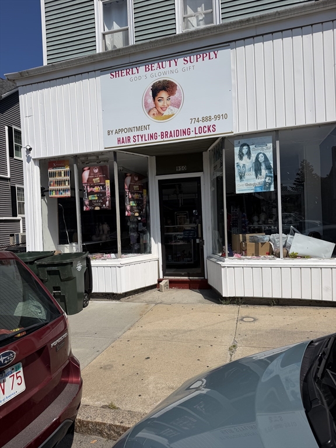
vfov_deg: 71.6
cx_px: 168
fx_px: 311
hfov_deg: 56.8
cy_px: 224
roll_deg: +2.0
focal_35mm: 24
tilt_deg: +0.5
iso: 80
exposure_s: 1/11905
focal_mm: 6.76
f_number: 1.78
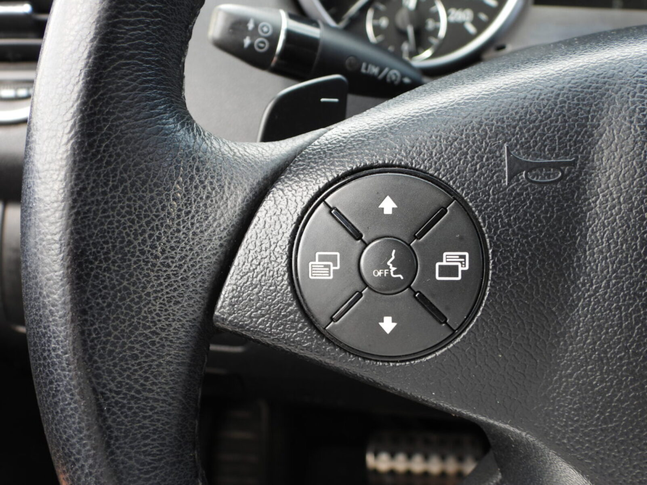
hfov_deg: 45.8
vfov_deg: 35.1
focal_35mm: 41
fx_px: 766
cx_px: 324
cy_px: 242
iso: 100
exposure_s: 1/60
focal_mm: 7.4
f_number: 3.2
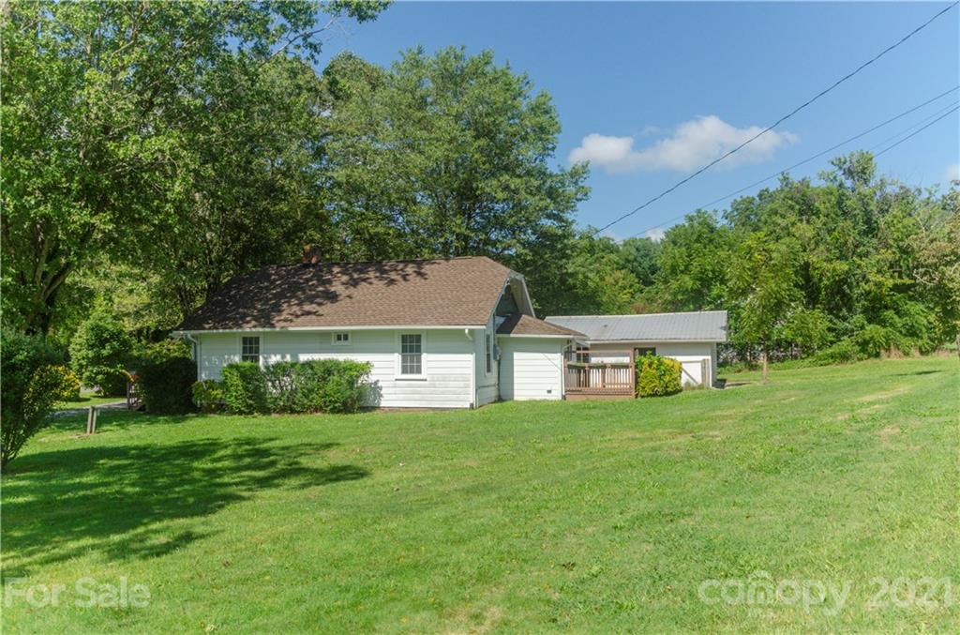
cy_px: 318
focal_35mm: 27
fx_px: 718
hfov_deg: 67.5
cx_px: 480
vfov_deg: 47.7
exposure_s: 1/800
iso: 320
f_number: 9
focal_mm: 18
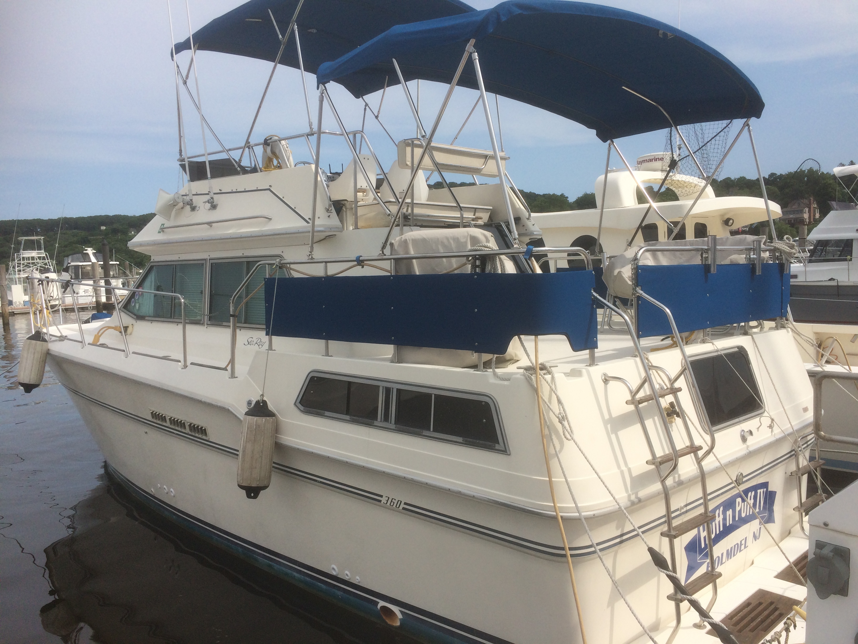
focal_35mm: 29
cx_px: 429
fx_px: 719
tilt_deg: -5.9
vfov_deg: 48.2
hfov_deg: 61.7
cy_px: 322
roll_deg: +2.0
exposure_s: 1/3165
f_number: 2.2
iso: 32
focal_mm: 4.15
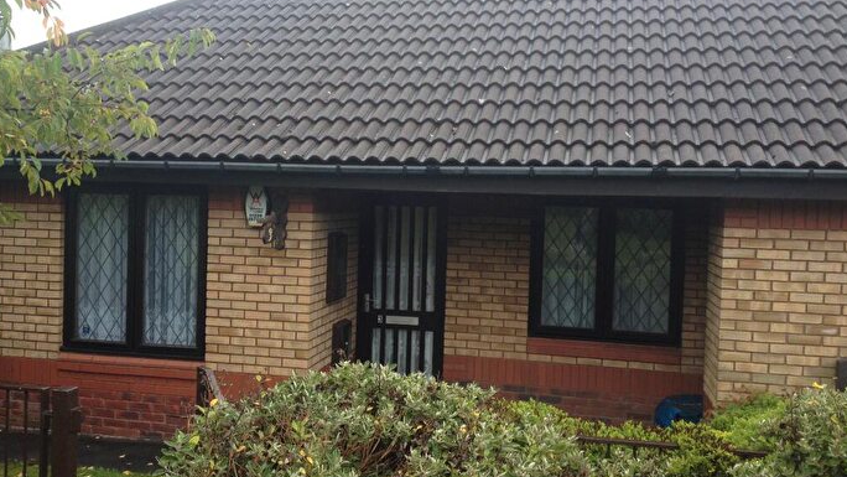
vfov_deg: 30.4
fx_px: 876
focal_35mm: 39
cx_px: 425
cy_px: 226
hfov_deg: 51.6
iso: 50
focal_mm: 4.28
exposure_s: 1/161
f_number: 2.4
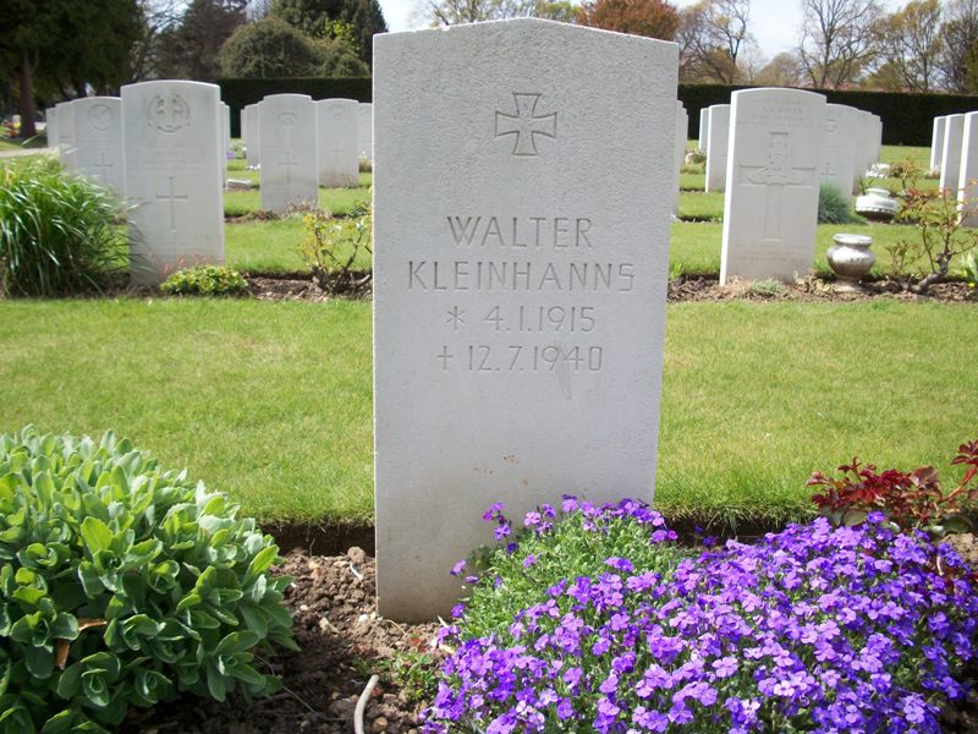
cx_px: 489
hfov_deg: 52.6
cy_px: 367
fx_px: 989
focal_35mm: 35
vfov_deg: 40.7
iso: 80
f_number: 3.1
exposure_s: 1/640
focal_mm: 6.3
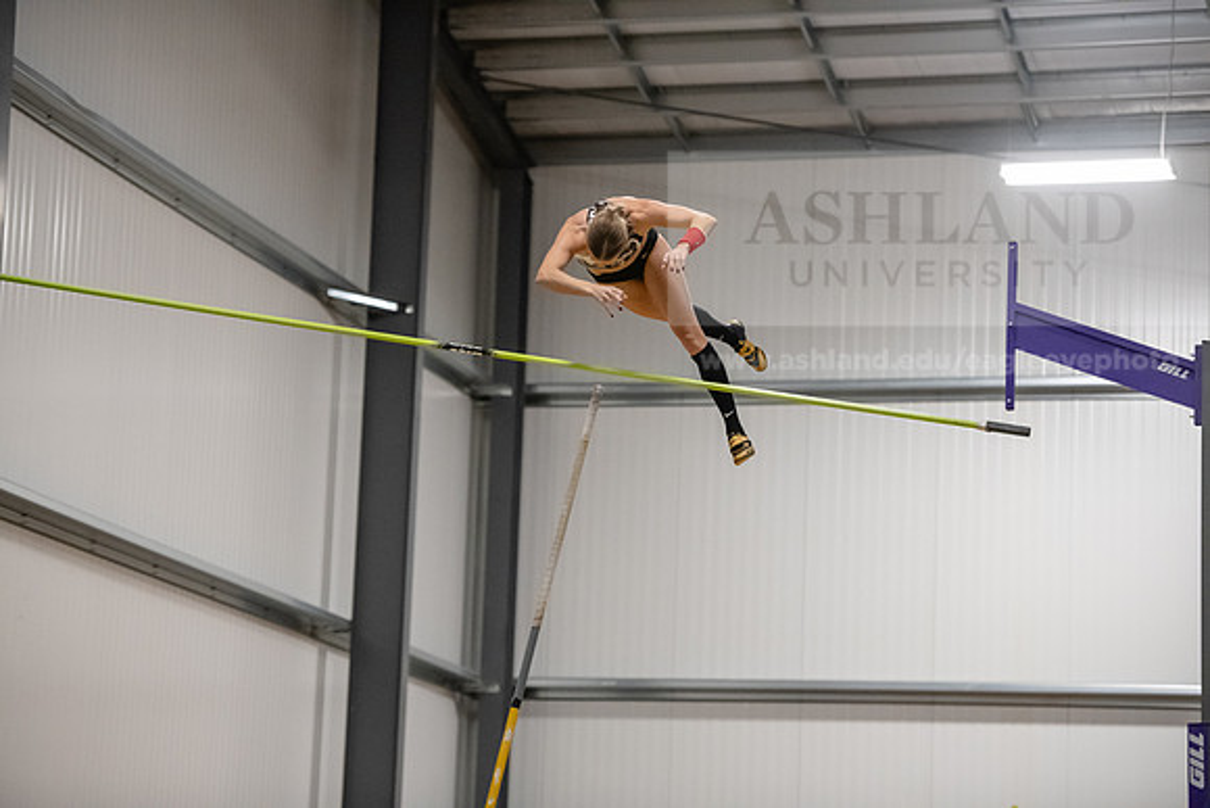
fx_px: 4034
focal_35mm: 120
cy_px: 404
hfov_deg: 17.1
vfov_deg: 11.4
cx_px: 605
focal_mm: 120
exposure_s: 1/1000
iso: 6400
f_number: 2.8
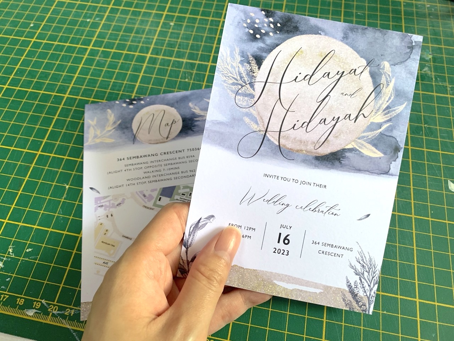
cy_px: 170
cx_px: 227
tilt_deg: -63.6
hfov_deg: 67.3
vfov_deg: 53.1
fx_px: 341
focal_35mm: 26
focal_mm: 4.25
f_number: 1.8
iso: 160
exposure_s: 1/60
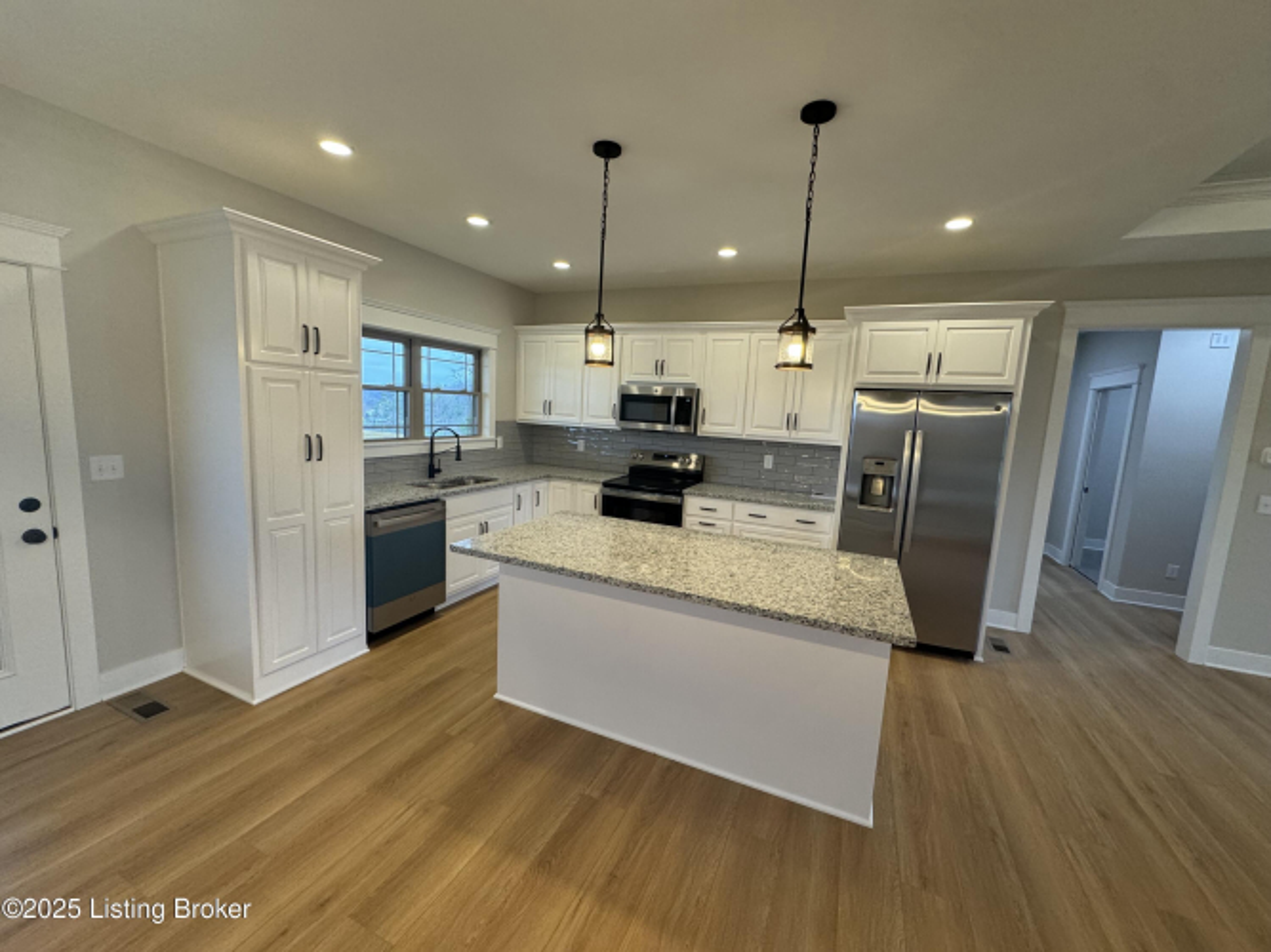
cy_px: 476
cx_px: 636
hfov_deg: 102.1
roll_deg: -2.9
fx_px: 514
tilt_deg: -8.2
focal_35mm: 14
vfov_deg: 85.7
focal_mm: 2.22
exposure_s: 1/120
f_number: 2.2
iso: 200
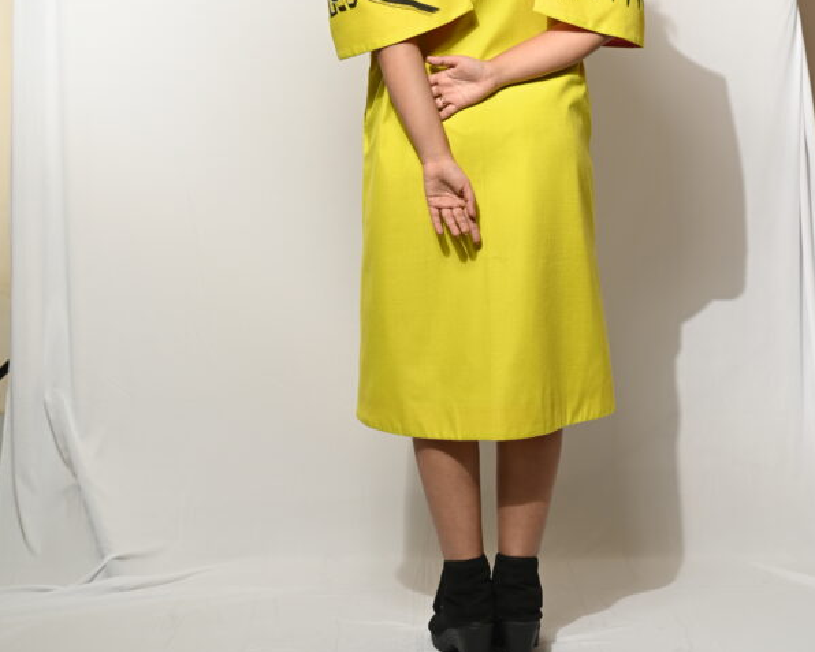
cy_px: 96
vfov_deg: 21.2
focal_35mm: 71
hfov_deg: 26.8
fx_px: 1713
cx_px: 409
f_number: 4
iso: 100
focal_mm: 50
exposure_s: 1/160
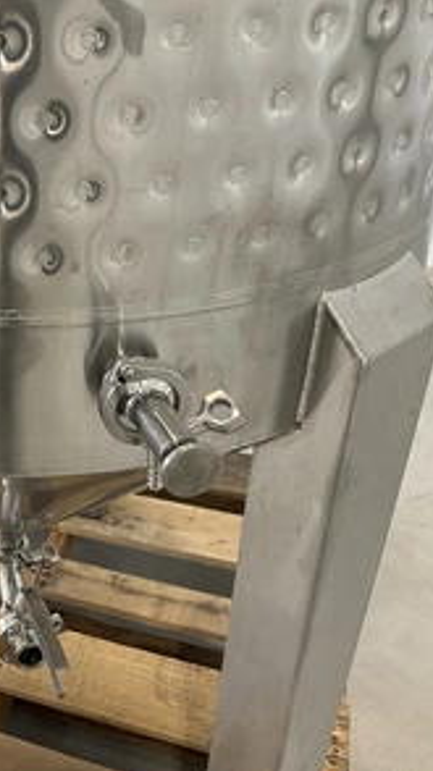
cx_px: -42
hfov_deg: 25.6
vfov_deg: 47.4
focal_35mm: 43
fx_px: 879
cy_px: 386
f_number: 1.8
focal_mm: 3
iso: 64
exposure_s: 1/122
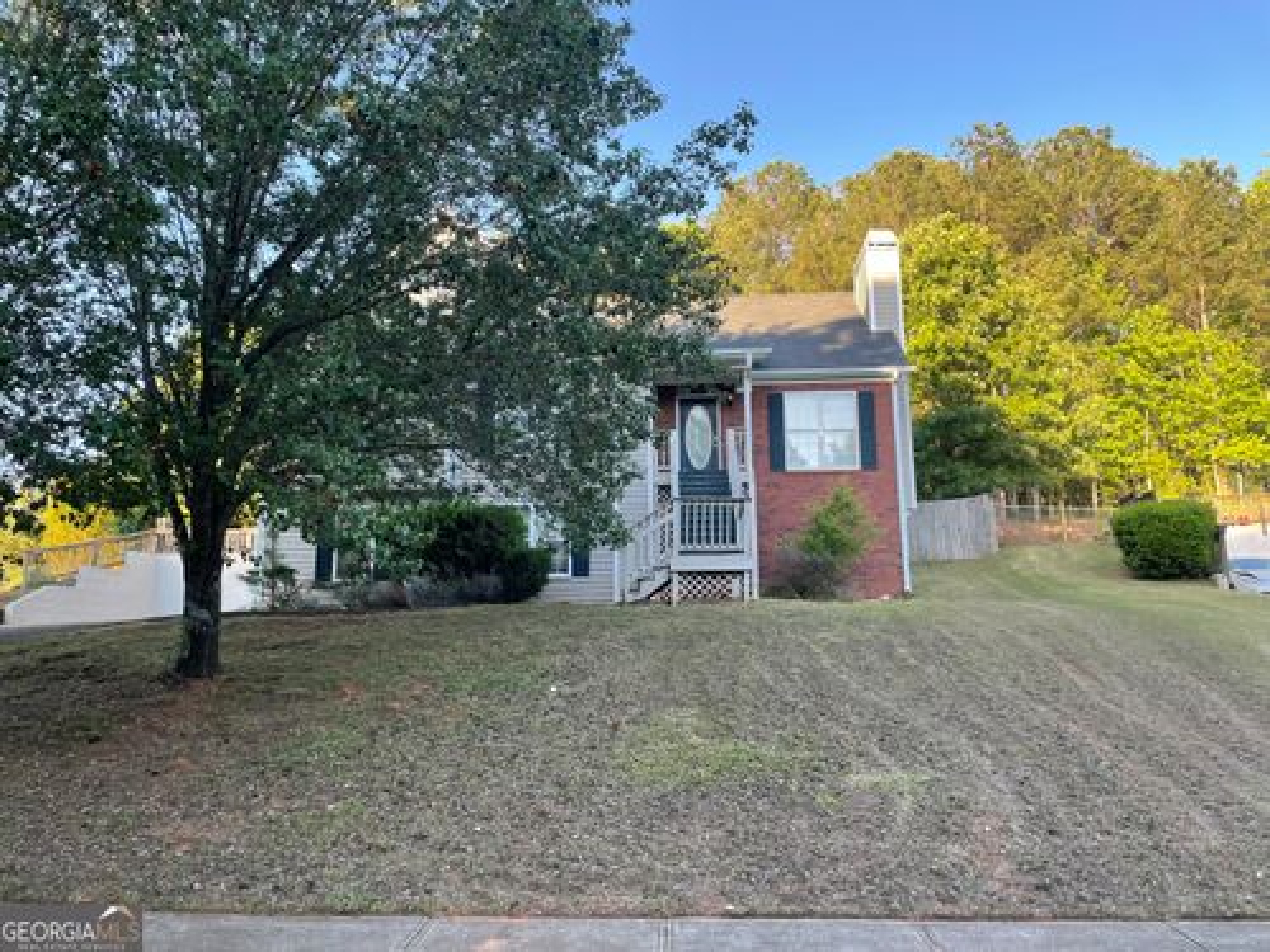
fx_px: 954
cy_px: 476
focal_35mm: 26
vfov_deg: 53.1
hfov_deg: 67.3
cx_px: 635
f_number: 1.6
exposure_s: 1/181
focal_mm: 4.2
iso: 32
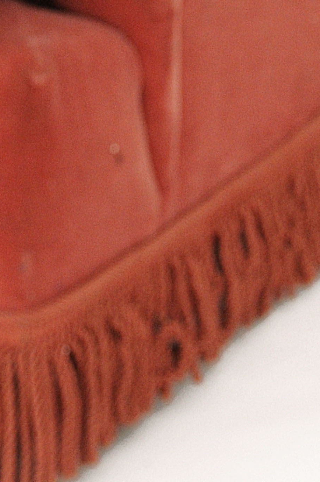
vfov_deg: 16.8
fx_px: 1497
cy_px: -218
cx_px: 136
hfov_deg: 12.2
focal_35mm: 112
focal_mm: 24
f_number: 5
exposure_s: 1/200
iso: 320
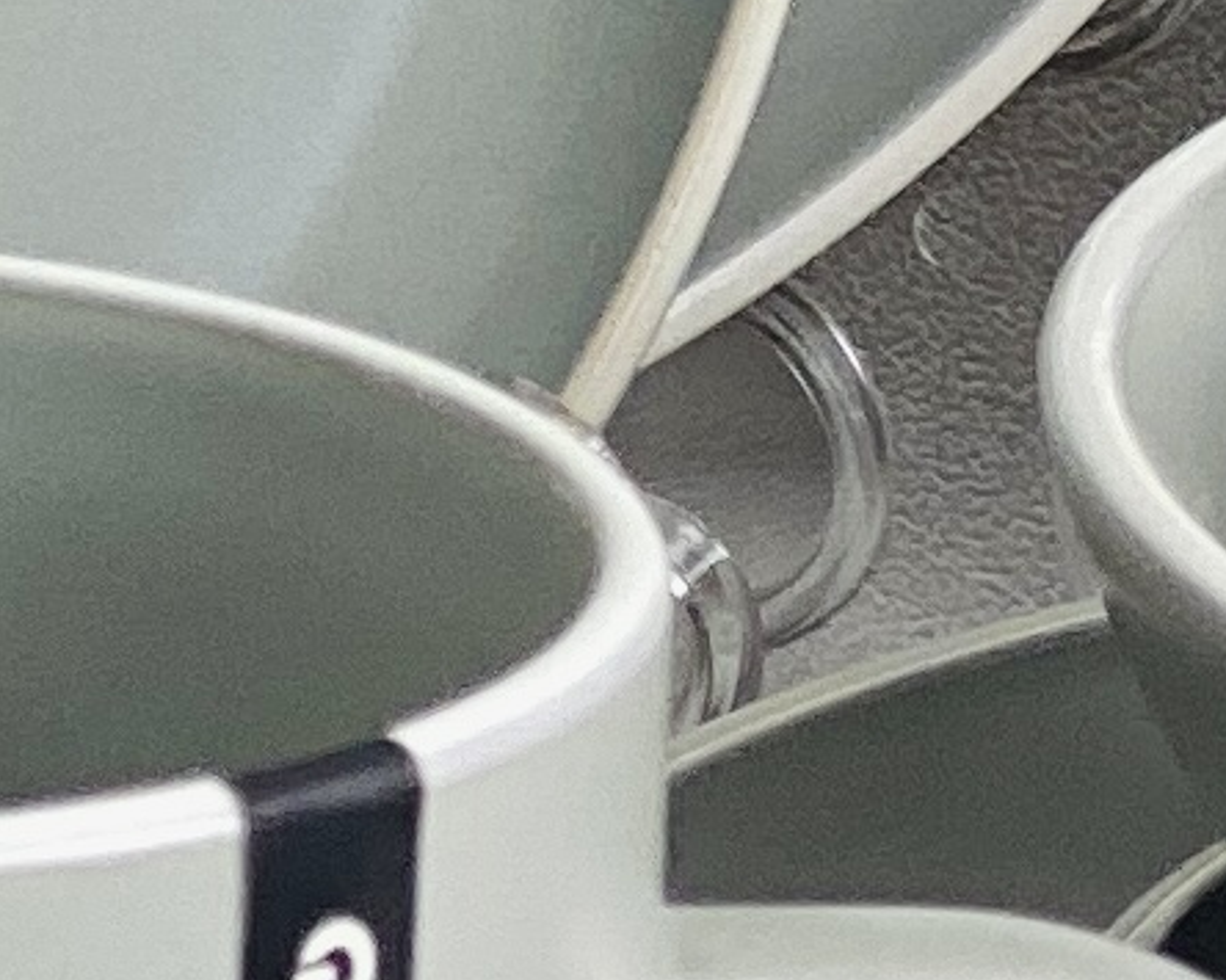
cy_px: -2084
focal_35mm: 461
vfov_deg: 3.3
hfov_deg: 4.2
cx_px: -599
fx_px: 16724
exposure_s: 1/100
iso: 50
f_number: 2
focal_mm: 6
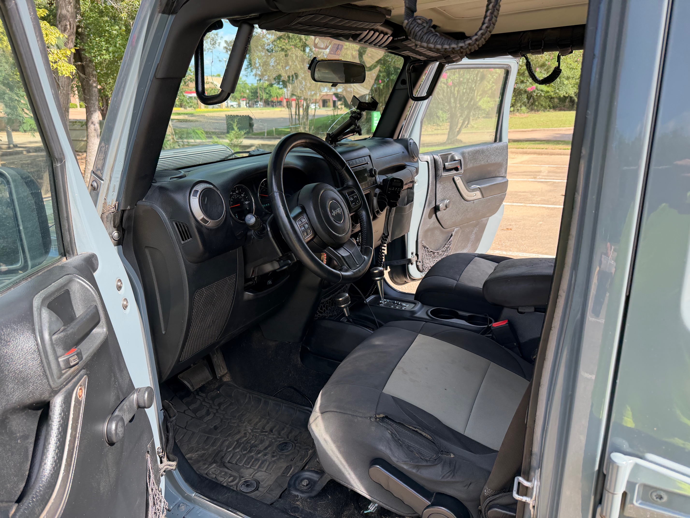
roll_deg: +0.4
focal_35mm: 24
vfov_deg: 56.8
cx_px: 345
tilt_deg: -15.3
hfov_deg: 71.6
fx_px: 478
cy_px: 259
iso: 100
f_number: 1.78
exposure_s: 1/796
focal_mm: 6.76
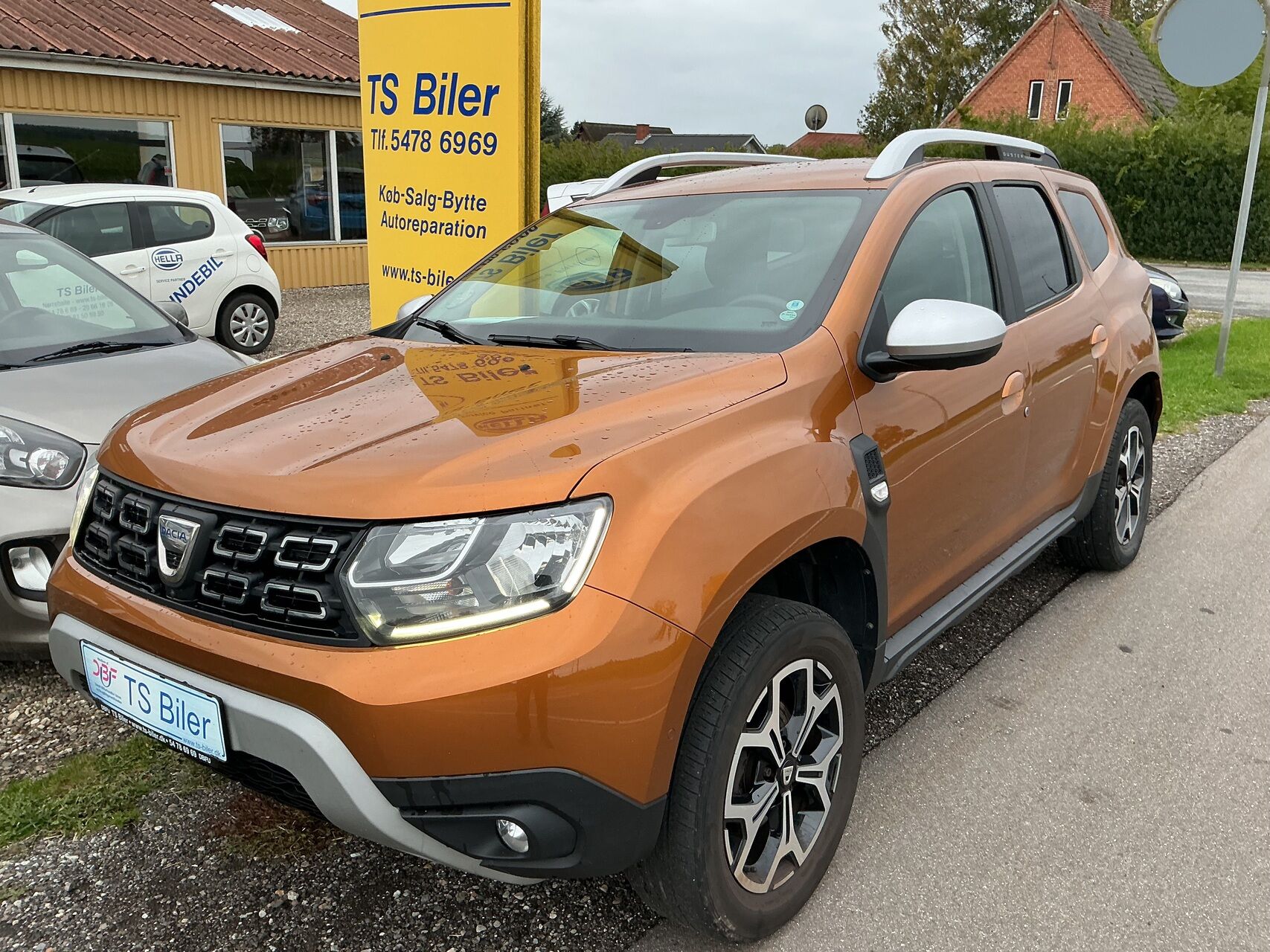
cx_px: 635
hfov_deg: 61.7
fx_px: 1064
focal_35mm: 29
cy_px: 476
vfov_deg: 48.2
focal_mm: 3
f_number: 1.8
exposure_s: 1/120
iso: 40
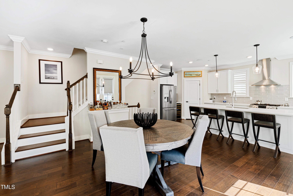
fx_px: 122
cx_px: 146
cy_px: 98
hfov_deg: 100.4
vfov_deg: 77.3
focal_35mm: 15
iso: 100
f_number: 8
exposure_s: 1/5
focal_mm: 10
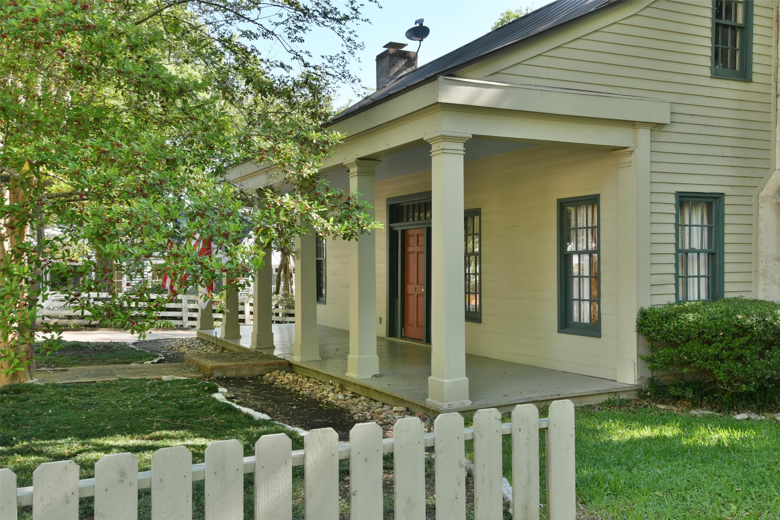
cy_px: 260
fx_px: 780
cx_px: 390
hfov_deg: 53.1
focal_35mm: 36
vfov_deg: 36.9
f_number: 9
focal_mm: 24
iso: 400
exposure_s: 1/80
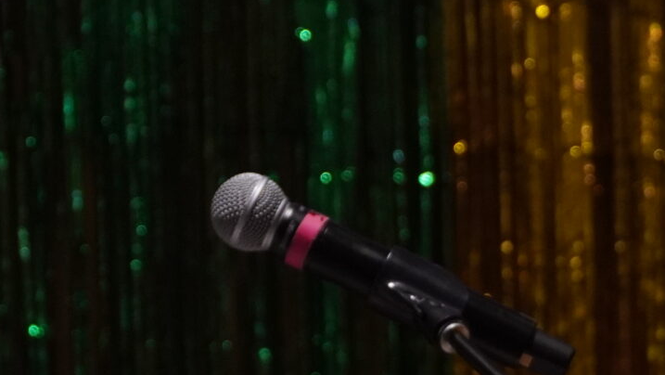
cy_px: 381
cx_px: 37
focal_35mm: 314
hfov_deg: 6.9
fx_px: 5539
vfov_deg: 3.9
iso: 1250
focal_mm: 56
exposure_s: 1/25
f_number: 5
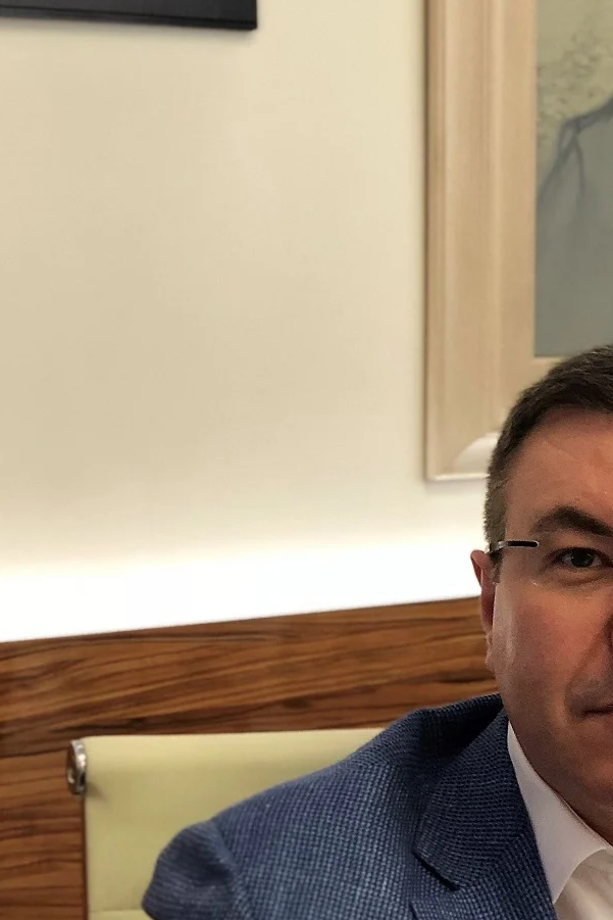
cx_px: 725
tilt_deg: -9.4
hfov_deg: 11.1
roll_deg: -1.3
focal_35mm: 121
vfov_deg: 16.8
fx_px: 3089
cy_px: 742
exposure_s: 1/50
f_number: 2.4
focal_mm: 6
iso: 100
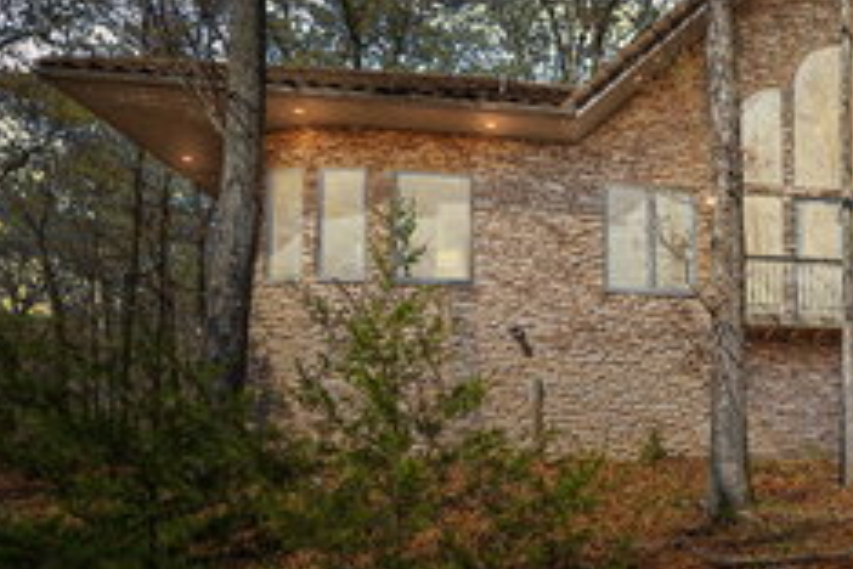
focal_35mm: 35
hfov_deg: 46.0
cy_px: 235
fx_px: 829
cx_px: 848
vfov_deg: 37.7
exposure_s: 1/160
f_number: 11
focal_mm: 16
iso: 250
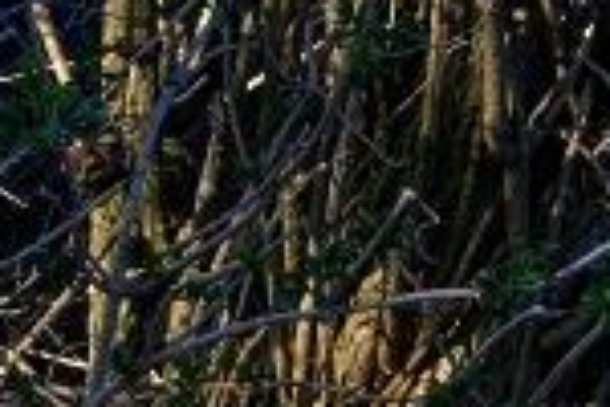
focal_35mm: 312
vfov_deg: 4.4
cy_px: -61
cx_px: -1098
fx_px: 5286
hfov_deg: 6.2
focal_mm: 26
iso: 1100
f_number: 11
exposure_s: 1/500
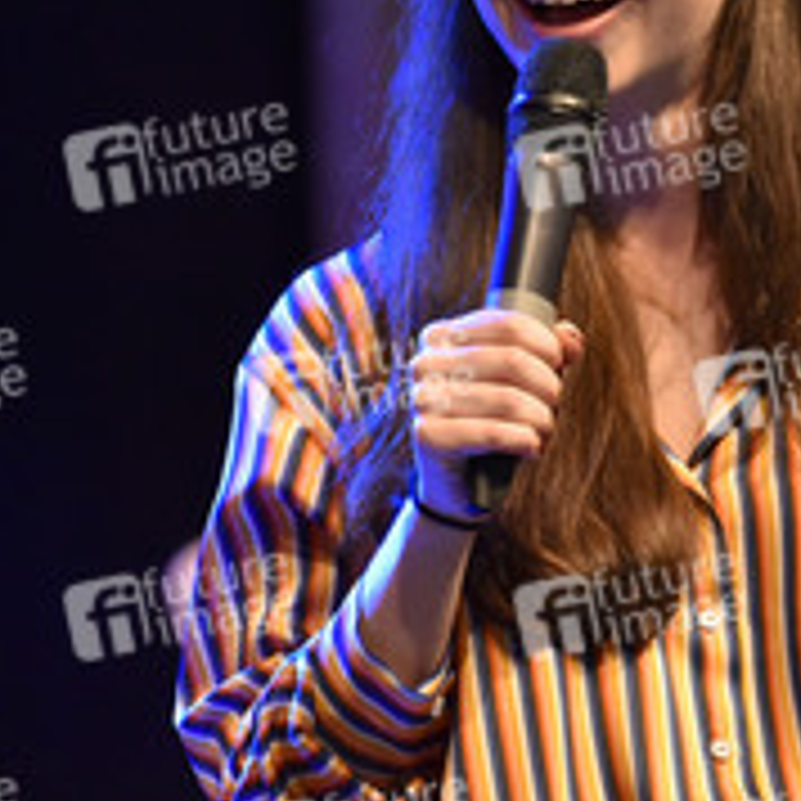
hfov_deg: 3.0
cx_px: 691
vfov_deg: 3.0
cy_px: 270
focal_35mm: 581
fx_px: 15210
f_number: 5.6
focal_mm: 270
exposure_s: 1/125
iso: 6400
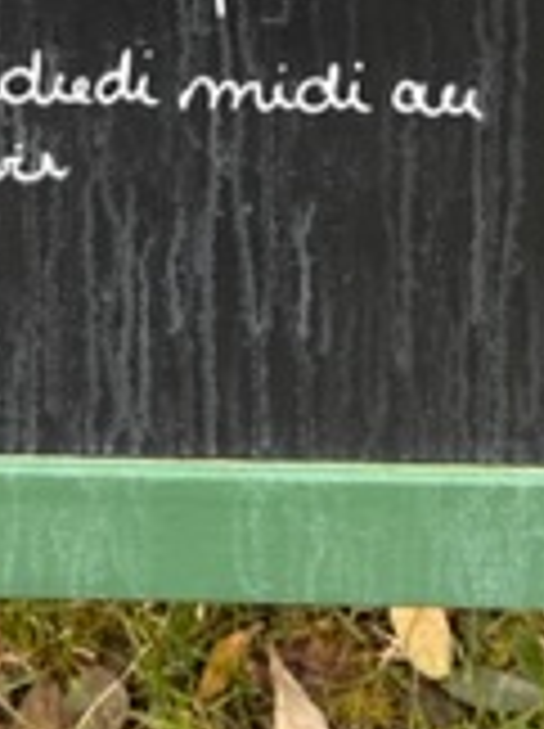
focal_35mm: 103
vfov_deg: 15.7
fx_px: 2164
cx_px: 216
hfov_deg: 14.3
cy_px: -662
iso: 32
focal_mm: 5.1
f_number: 1.6
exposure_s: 1/150
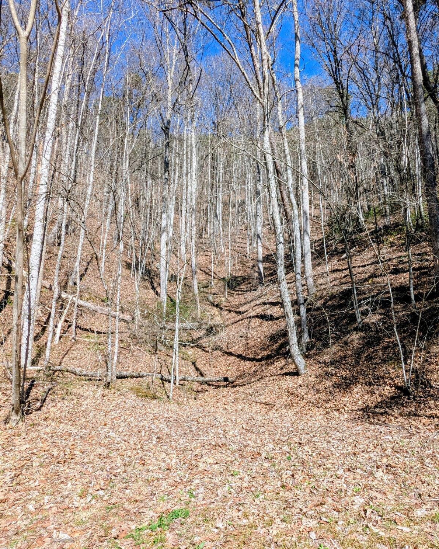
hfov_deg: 64.5
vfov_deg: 77.5
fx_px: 341
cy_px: 292
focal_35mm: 21
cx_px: 276
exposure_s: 1/822
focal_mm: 2.35
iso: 51
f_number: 2.2
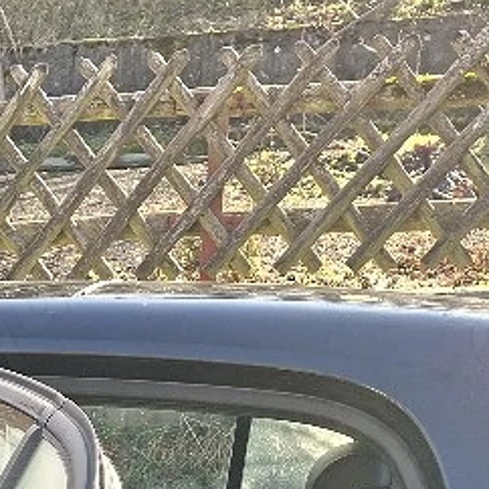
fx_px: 1343
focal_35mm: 84
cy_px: 754
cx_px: -224
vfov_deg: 18.2
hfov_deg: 18.5
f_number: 1.8
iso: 50
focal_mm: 5.54
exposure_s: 1/303
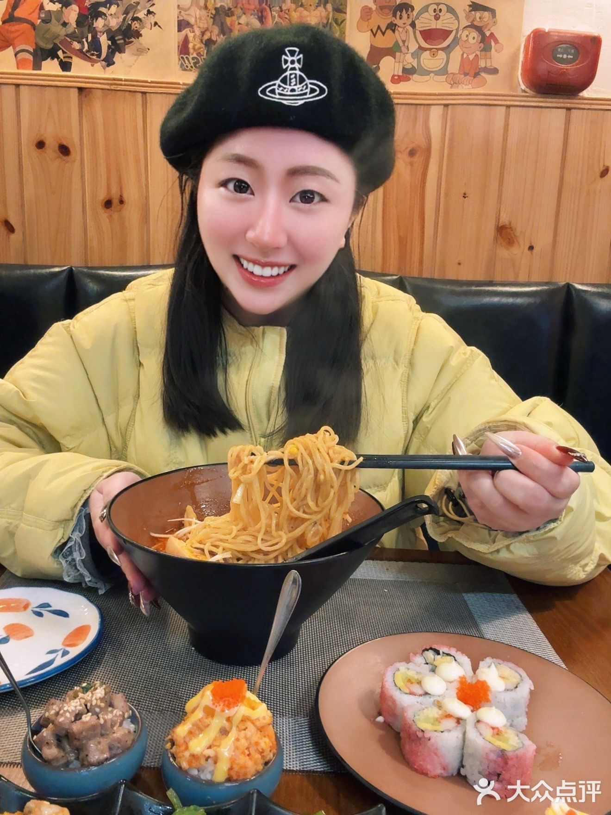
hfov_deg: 46.8
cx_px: 306
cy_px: 408
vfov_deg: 60.0
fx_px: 706
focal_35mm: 30
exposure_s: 1/25
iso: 500
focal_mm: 2.69
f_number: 1.9
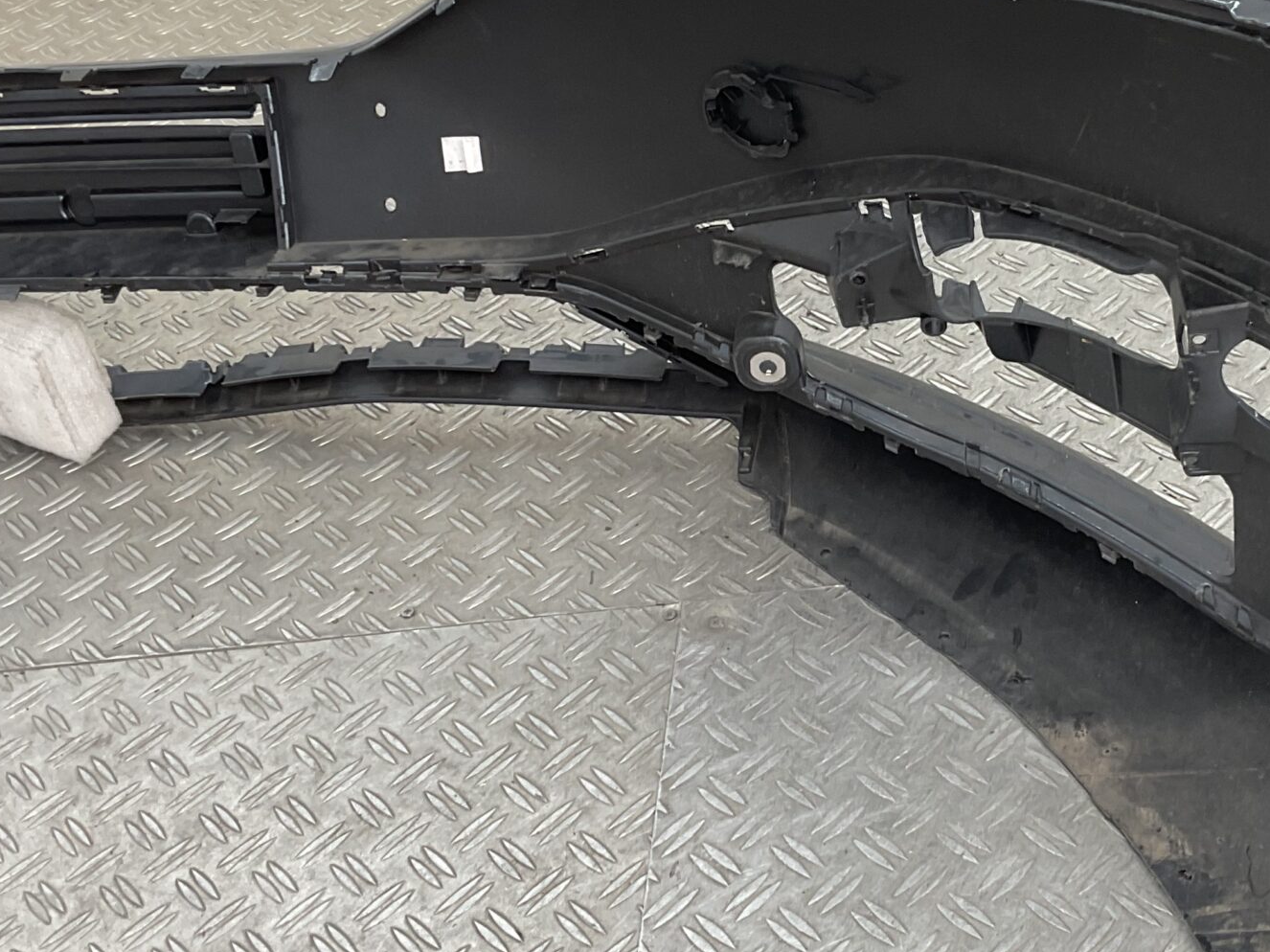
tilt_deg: -36.0
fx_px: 2054
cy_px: 358
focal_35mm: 56
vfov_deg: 26.0
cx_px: 850
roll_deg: +11.1
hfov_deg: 34.0
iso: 25
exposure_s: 1/100
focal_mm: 3
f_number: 1.8
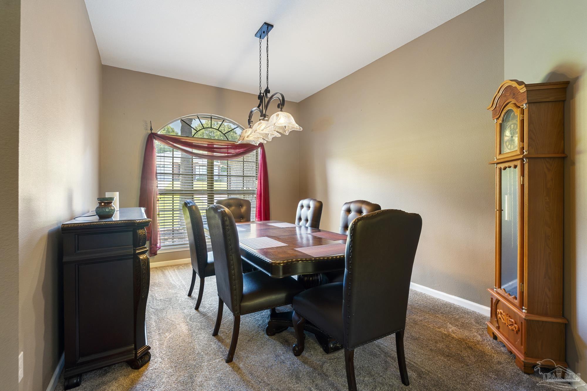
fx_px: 261
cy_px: 196
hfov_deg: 96.7
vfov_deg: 73.7
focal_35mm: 16
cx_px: 294
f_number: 8
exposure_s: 1/1.25
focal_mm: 16
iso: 320
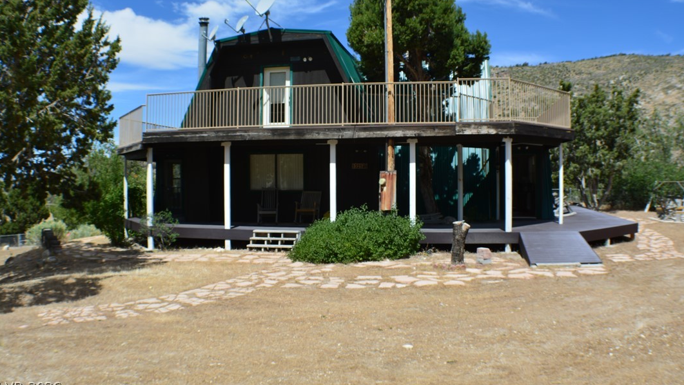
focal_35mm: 45
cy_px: 164
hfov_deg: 45.5
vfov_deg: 26.5
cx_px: 343
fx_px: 816
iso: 125
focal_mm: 28
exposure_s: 1/125
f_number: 11
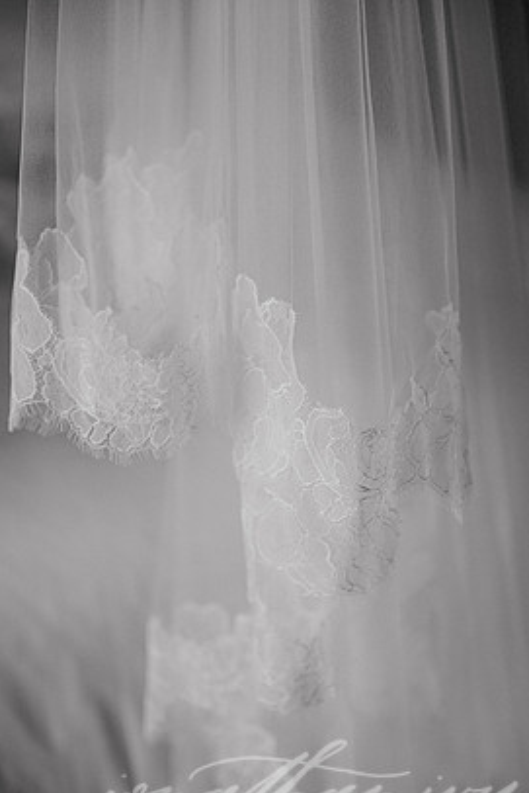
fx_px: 1586
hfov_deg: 18.9
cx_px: 289
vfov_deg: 28.0
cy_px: 438
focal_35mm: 72
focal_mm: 65
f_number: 2.8
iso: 560
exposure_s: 1/200
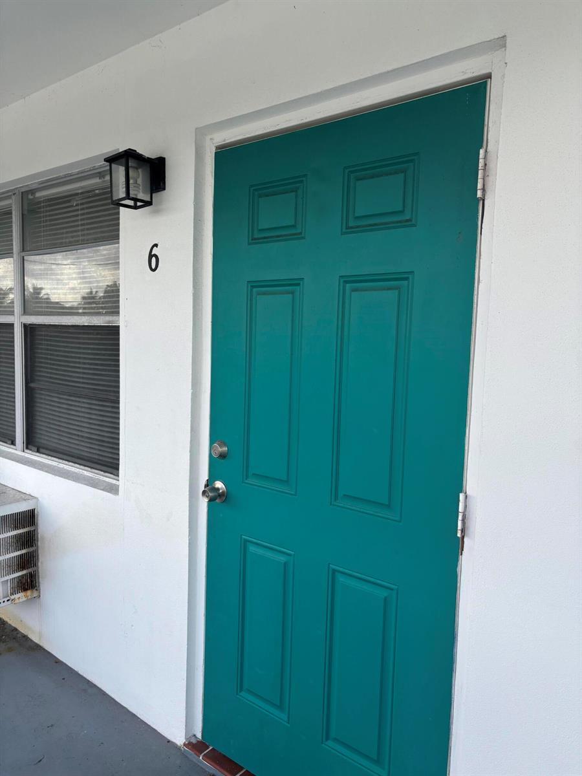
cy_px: 388
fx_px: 583
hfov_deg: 53.1
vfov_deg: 67.3
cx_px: 291
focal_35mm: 26
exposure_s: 1/634
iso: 50
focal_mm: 5.96
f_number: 1.6
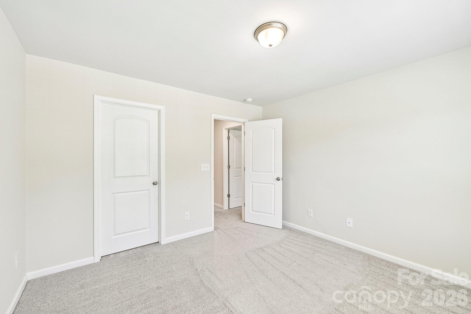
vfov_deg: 81.2
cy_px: 157
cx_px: 236
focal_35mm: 14
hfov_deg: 104.3
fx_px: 183
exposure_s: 1/15
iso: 160
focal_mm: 14
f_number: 8
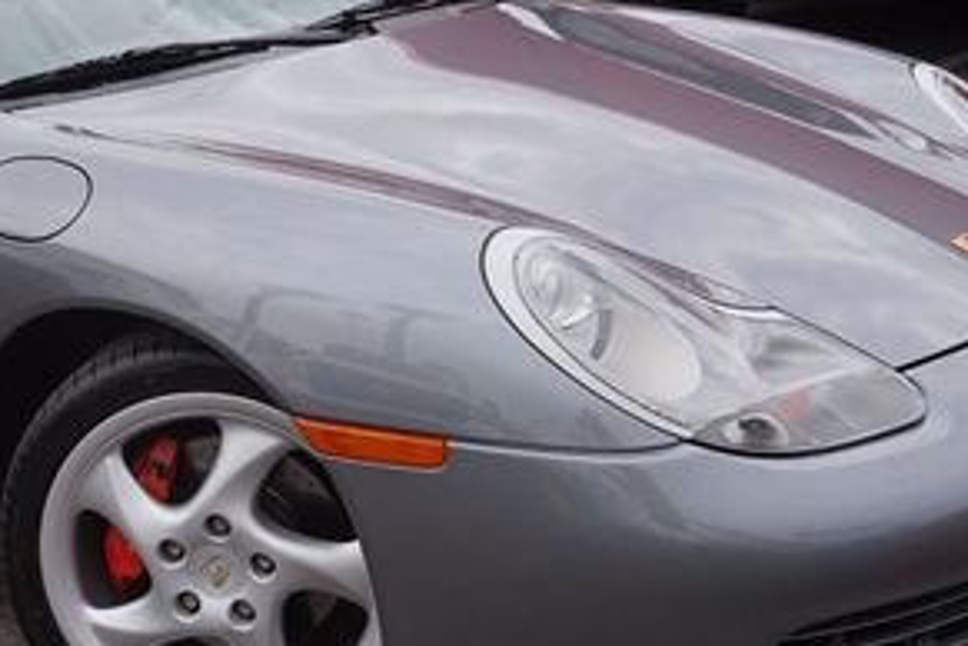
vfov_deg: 20.6
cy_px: 276
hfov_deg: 30.0
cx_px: 230
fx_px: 1775
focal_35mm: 66
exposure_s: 1/200
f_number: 5.6
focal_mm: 20
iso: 100
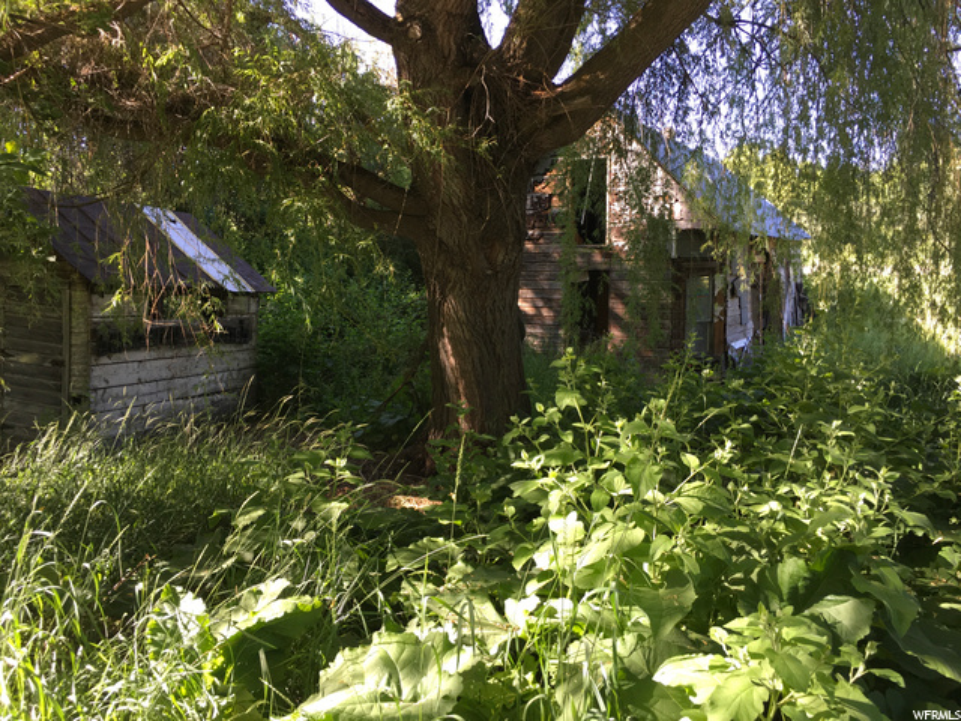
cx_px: 480
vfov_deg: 48.2
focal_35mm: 29
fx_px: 805
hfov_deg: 61.7
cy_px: 360
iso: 32
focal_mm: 4.15
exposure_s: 1/120
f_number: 2.2
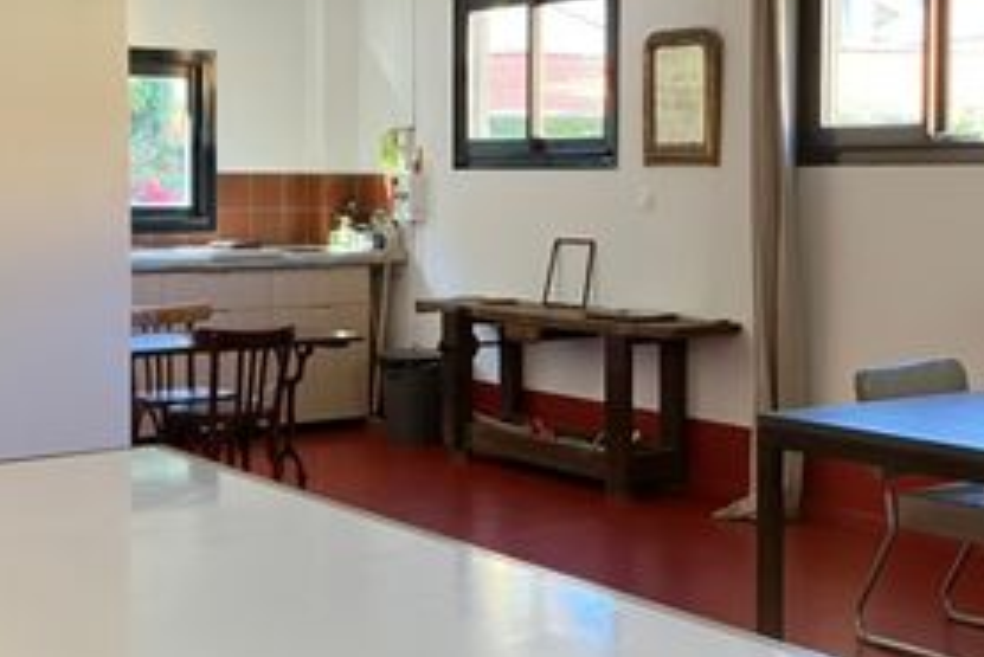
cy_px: 284
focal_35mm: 63
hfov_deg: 31.8
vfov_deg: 21.6
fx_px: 1723
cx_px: 430
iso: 80
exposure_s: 1/81
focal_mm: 3.99
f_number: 1.8
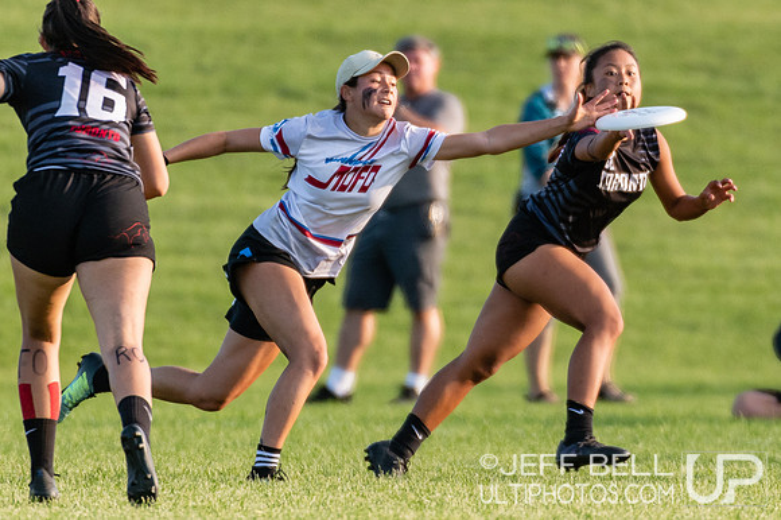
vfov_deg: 1.2
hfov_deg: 1.8
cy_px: 180
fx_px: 25538
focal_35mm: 1178
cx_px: 527
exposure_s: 1/1000
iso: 280
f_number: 4
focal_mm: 400
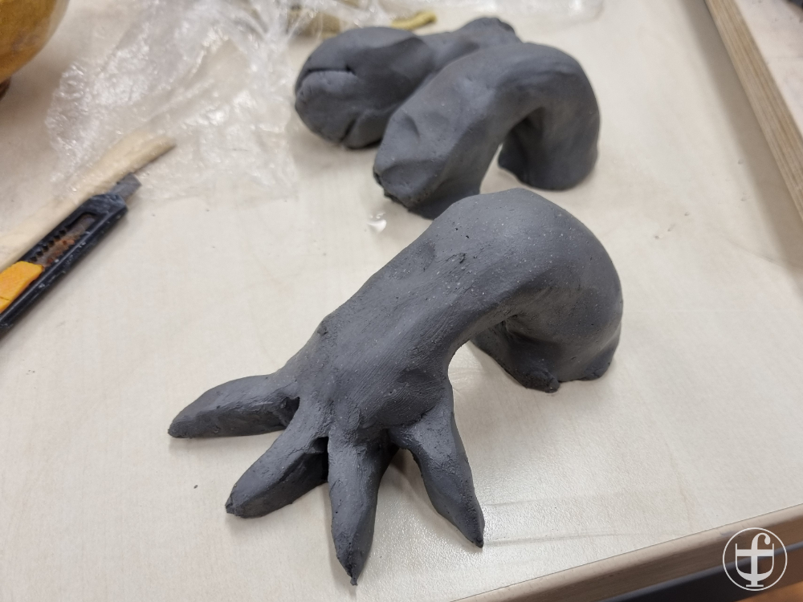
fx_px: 603
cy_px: 301
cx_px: 402
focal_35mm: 26
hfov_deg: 67.3
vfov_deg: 53.1
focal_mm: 5.4
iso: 125
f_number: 1.8
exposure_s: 1/100
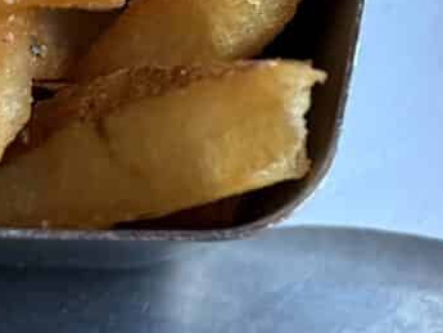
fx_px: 2279
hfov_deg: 10.9
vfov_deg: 8.1
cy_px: -253
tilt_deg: -49.8
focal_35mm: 178
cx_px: 561
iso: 320
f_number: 1.78
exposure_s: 1/60
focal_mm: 6.76
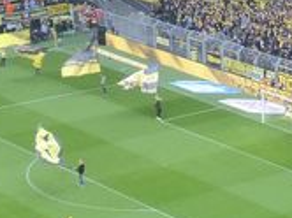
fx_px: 1651
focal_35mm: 196
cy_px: 112
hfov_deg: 9.8
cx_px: 447
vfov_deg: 7.6
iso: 250
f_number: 4.1
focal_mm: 9.6
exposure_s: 1/100
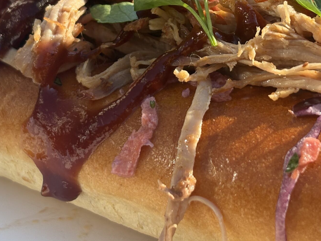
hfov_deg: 19.6
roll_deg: +6.8
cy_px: 38
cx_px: 172
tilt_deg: -25.4
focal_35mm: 100
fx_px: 927
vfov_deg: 14.7
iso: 50
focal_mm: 5.96
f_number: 1.6
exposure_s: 1/1099
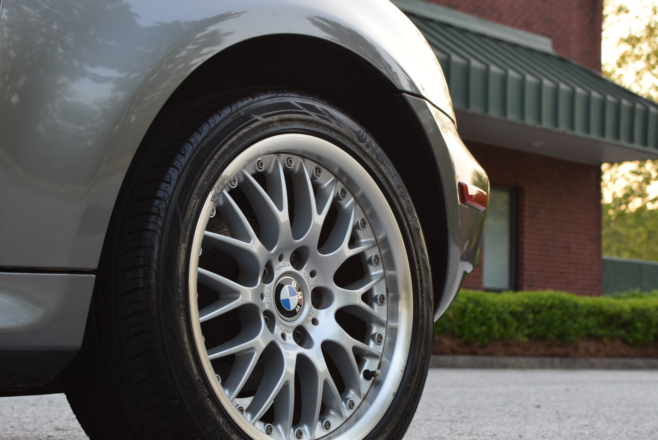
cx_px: 292
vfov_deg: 19.3
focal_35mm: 71
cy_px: 282
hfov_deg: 28.5
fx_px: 1293
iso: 400
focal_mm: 35
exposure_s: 1/125
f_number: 5.6
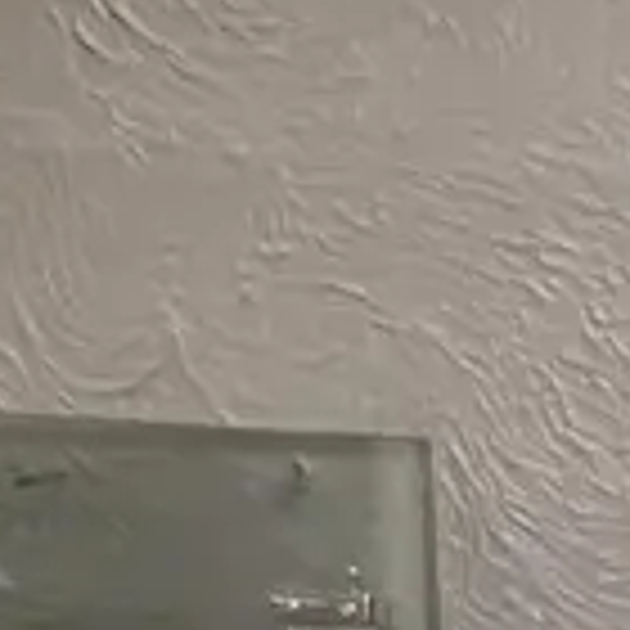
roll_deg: -2.6
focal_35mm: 181
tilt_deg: -20.1
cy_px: 1940
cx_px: 1696
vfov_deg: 8.1
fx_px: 3727
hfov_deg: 8.5
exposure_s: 1/50
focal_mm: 3.99
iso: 160
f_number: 1.8
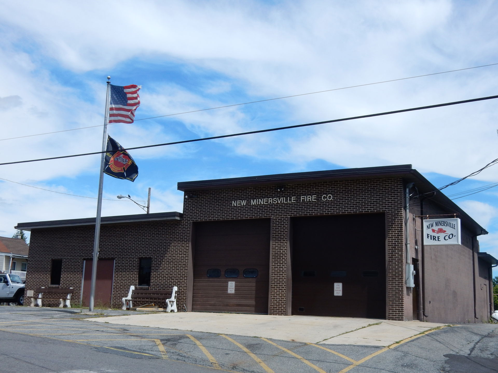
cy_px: 186
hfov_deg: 43.9
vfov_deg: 33.6
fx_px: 619
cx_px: 249
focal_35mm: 43
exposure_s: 1/1250
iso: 125
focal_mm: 7.6
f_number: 4.2
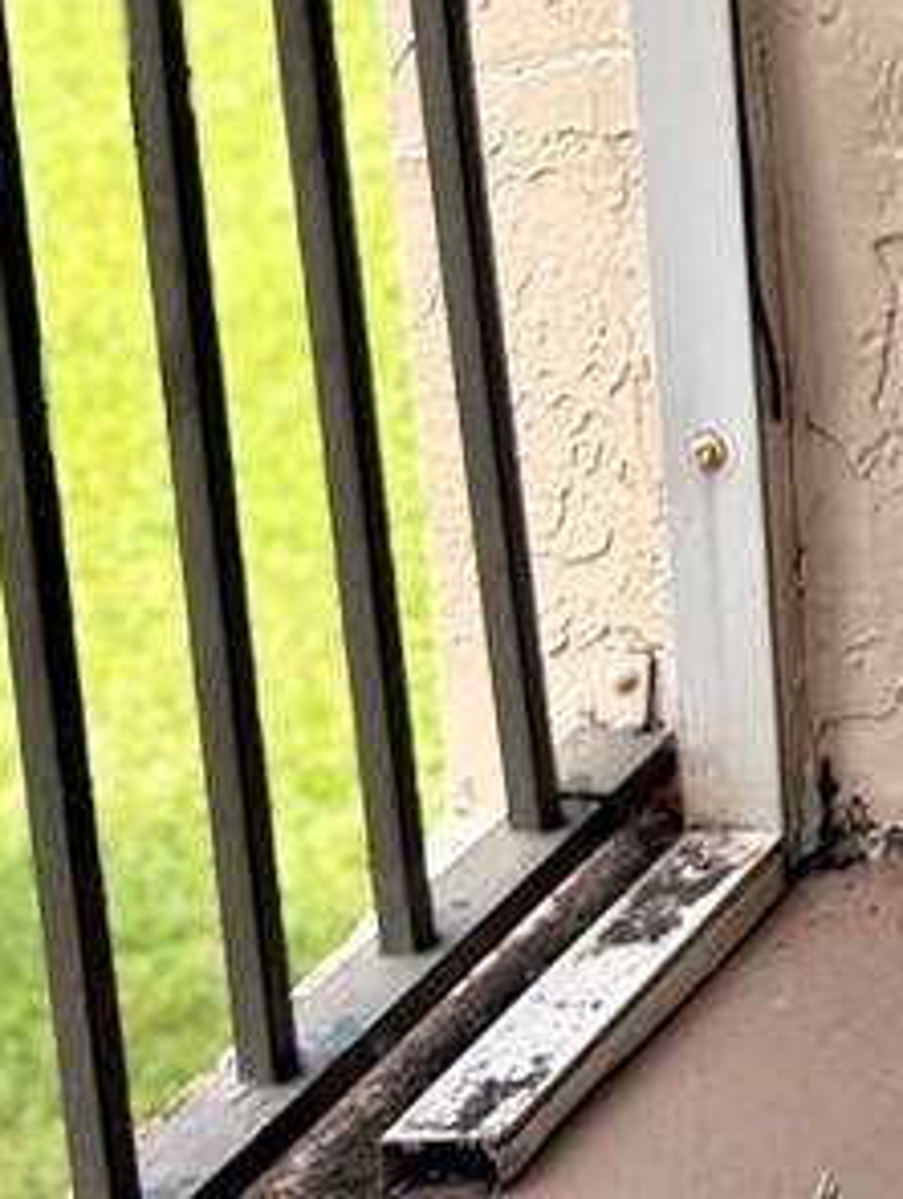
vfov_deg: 14.1
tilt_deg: -8.0
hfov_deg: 10.0
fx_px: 4512
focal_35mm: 130
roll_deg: +2.2
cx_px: 2144
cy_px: -622
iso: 80
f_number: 1.78
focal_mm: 6.76
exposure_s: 1/1156
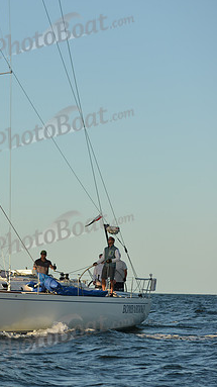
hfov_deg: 8.2
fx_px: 1496
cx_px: -60
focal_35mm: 146
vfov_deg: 14.7
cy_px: 194
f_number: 5.6
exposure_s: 1/800
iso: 320
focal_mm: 92
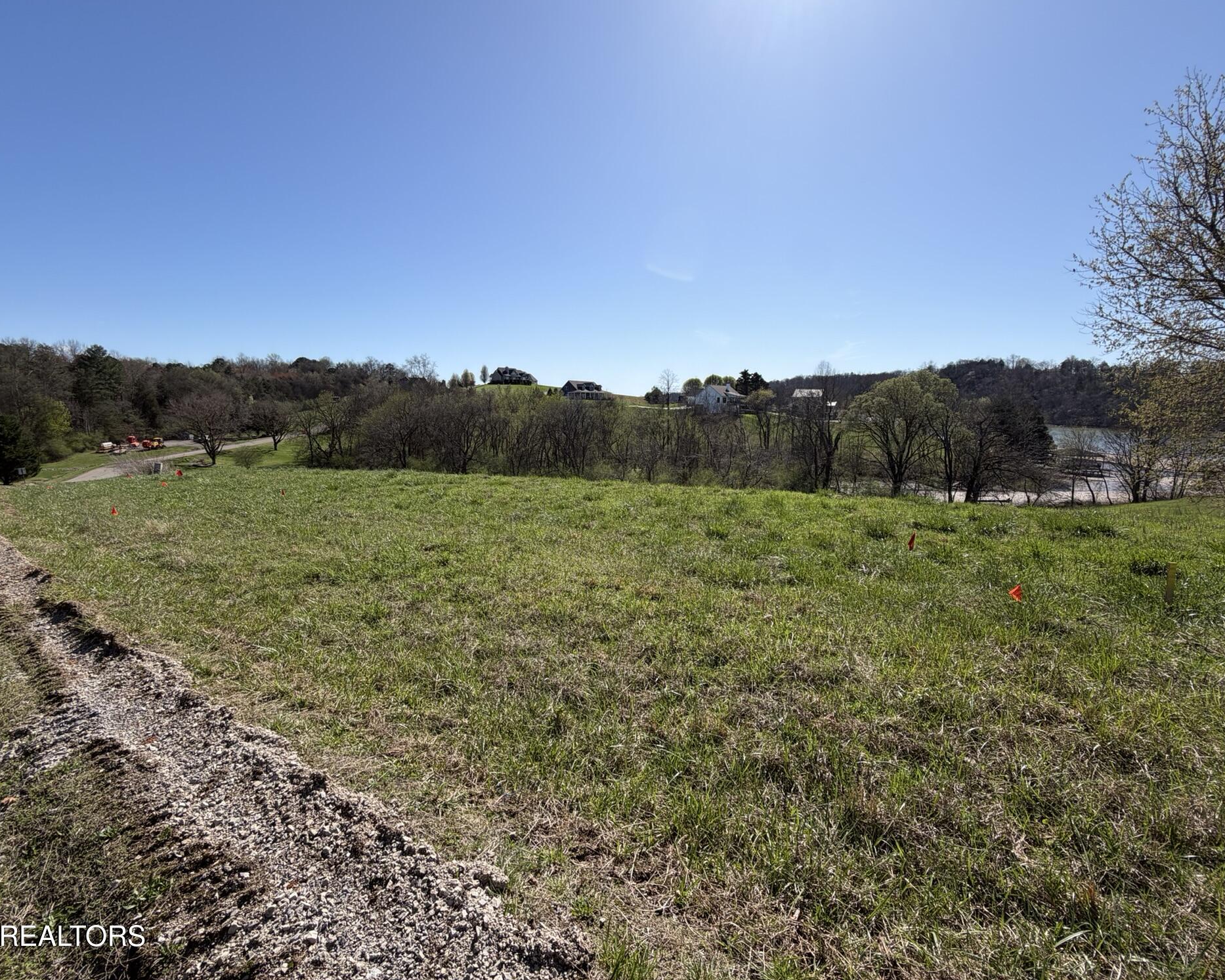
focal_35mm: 15
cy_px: 478
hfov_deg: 96.8
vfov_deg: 84.0
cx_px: 603
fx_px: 544
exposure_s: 1/1068
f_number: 2.2
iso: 20
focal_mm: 2.22
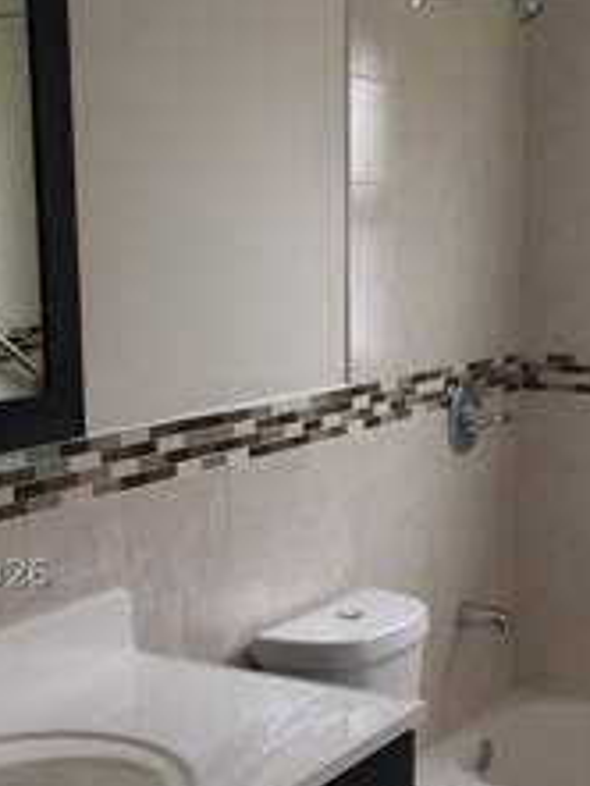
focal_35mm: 63
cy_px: 573
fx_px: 1430
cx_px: 377
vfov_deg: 30.3
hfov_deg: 23.2
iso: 40
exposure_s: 1/30
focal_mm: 4.15
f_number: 2.2
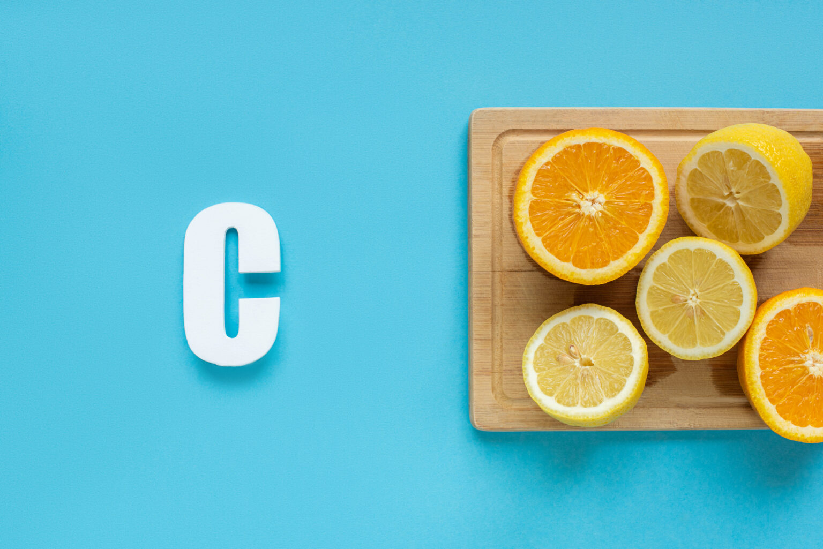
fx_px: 1143
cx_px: 412
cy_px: 274
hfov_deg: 39.6
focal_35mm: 50
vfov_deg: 27.0
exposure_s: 1/10
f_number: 8
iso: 200
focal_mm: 50
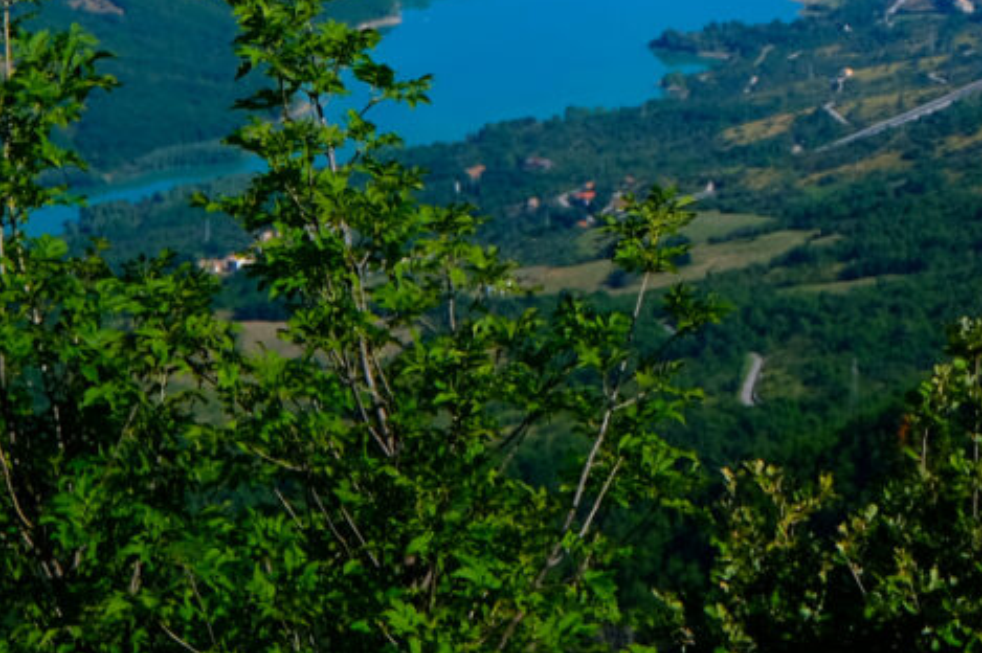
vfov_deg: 11.2
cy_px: -262
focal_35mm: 118
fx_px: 3216
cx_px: 1106
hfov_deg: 16.8
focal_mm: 24
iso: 200
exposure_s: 1/640
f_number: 8
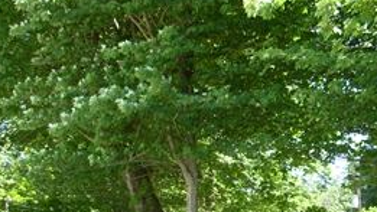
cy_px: 170
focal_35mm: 76
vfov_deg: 15.8
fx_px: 760
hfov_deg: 27.8
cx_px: 238
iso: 50
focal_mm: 6.3
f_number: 2.9
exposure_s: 1/111
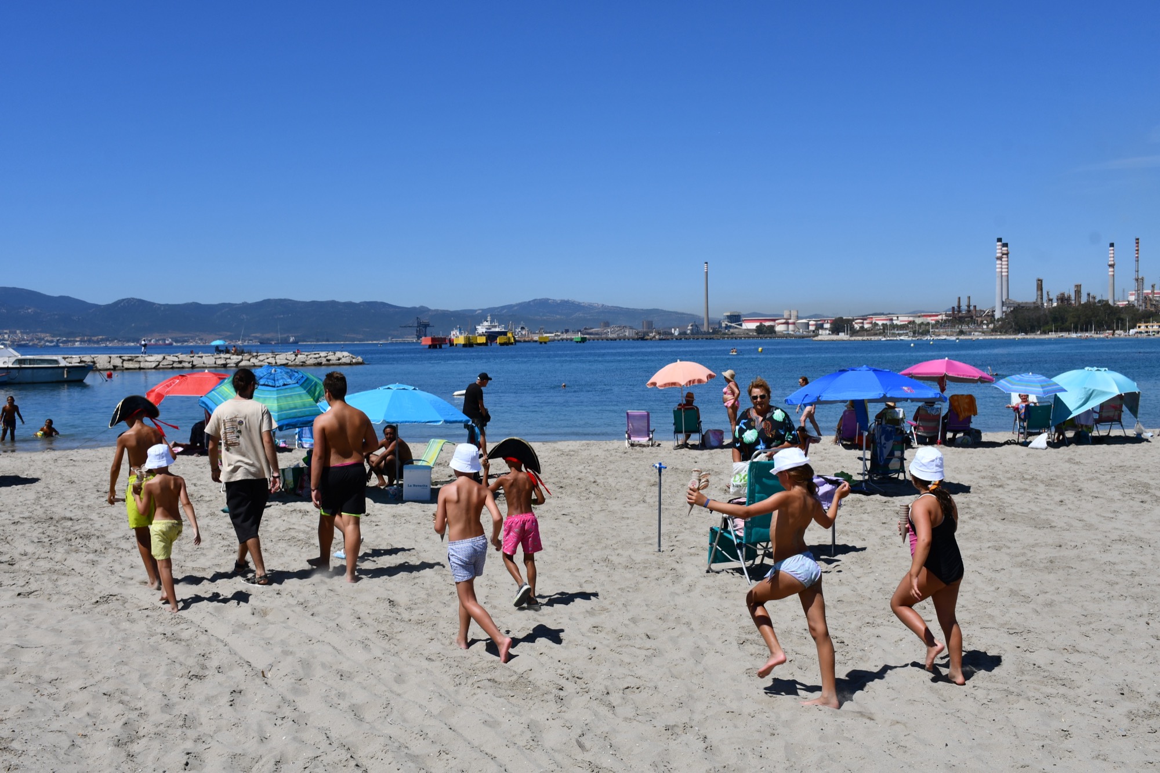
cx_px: 580
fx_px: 1160
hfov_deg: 53.1
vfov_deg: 36.9
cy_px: 386
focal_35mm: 36
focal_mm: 24
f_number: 10
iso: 100
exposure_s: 1/400
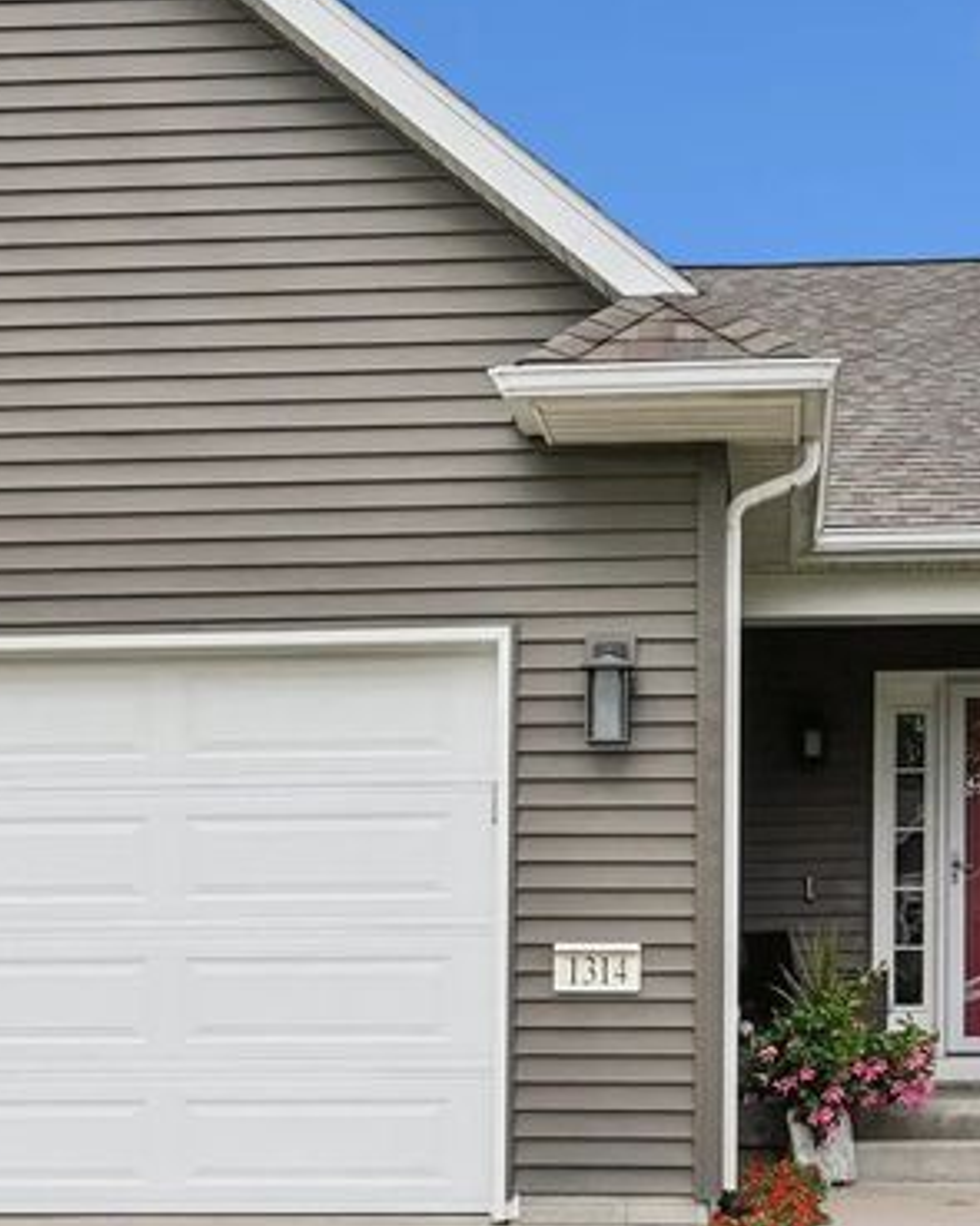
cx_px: 478
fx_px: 2176
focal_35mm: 60
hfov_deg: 25.4
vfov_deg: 31.4
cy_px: 505
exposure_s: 1/640
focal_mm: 23
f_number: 9
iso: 400
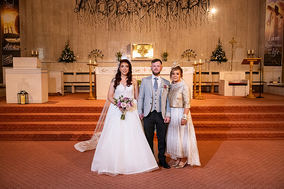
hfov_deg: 53.1
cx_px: 142
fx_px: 284
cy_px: 94
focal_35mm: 36
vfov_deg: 36.9
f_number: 5
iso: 2000
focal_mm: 36
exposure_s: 1/160
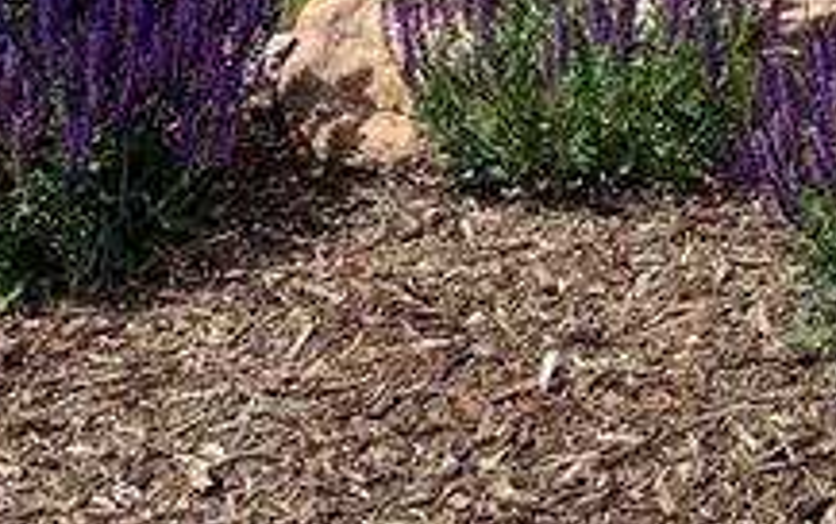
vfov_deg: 9.6
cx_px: 1233
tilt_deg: -0.5
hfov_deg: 15.0
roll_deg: +0.5
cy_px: -391
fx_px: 2964
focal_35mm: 130
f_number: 1.8
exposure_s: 1/2545
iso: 25
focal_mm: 4.25
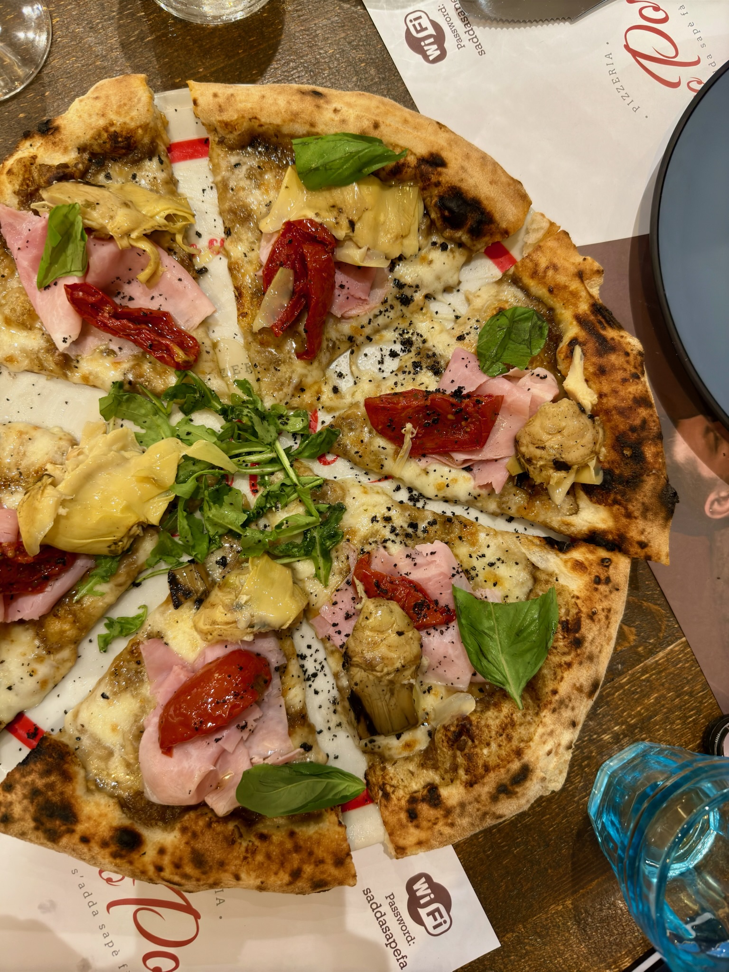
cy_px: 486
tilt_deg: -82.6
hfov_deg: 56.8
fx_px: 674
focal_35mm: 24
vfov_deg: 71.6
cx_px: 364
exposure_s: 1/50
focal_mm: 6.76
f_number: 1.78
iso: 250
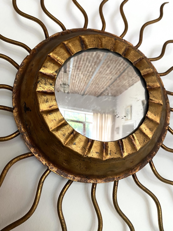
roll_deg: -2.0
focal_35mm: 26
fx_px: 173
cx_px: 86
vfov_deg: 67.3
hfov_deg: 53.1
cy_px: 116
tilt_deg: +16.5
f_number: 1.8
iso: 250
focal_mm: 4.25
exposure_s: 1/60
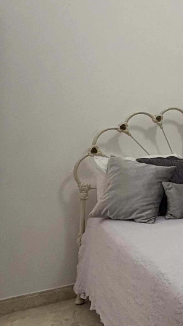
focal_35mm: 43
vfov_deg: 47.1
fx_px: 371
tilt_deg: -0.5
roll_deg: -2.5
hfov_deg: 23.1
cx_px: 264
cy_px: 130
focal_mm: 2.22
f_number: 2.2
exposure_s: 1/60
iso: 250
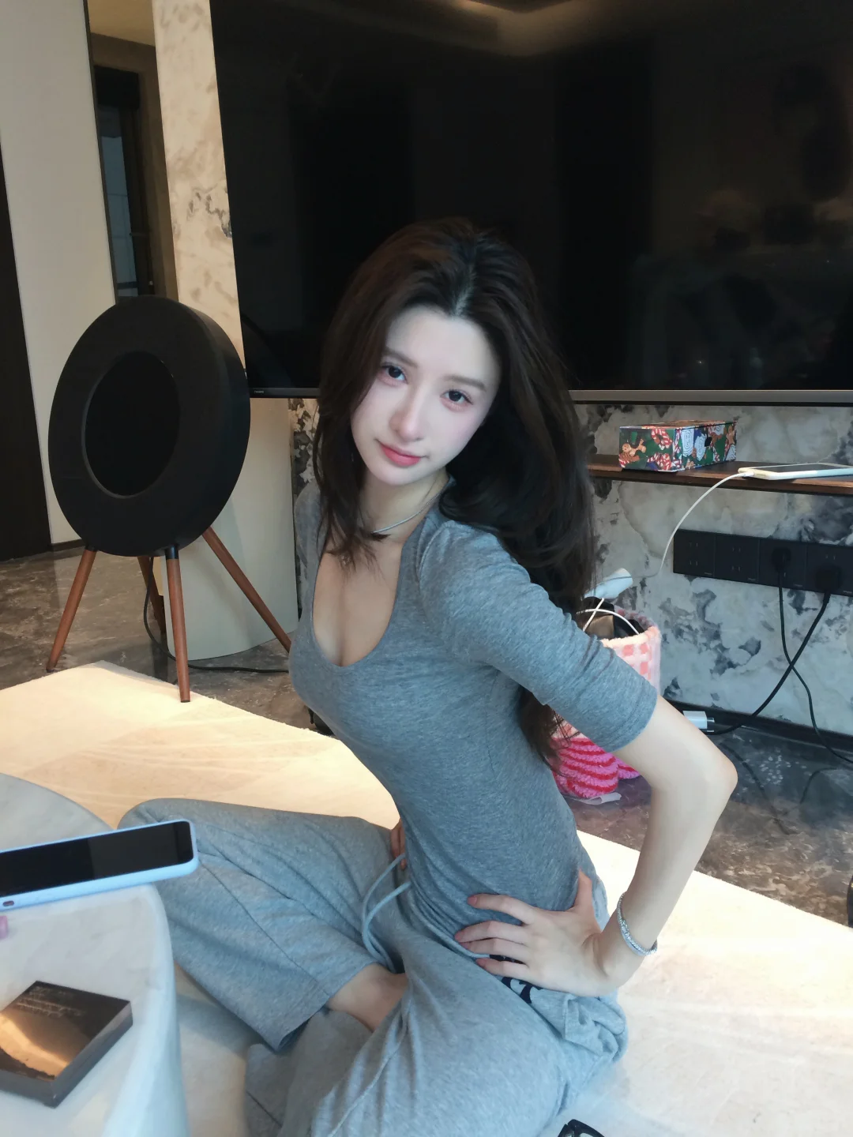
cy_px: 568
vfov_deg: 61.7
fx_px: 953
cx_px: 426
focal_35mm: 29
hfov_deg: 48.2
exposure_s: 1/33
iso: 100
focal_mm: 4.15
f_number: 2.2
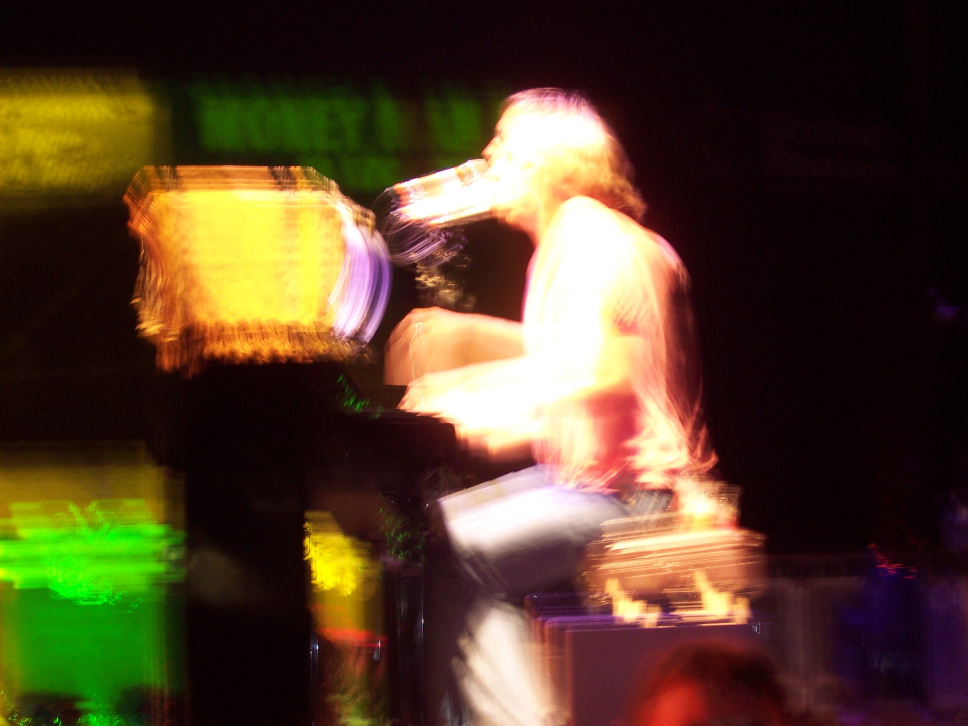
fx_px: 3272
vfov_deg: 12.7
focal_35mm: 117
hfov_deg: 16.8
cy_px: 363
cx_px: 484
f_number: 5.6
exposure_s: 2
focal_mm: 24
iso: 100
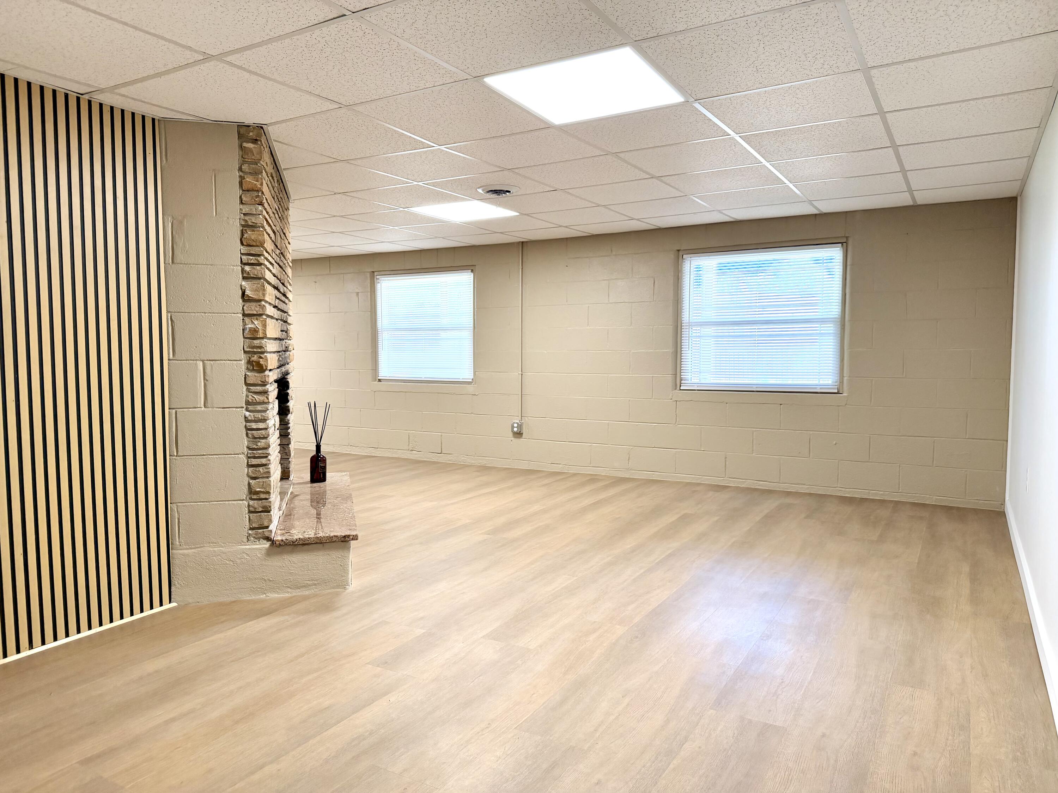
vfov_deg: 56.8
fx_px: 734
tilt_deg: -4.3
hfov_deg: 71.6
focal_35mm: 24
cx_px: 529
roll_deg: -0.3
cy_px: 396
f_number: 1.78
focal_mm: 6.76
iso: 200
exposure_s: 1/165
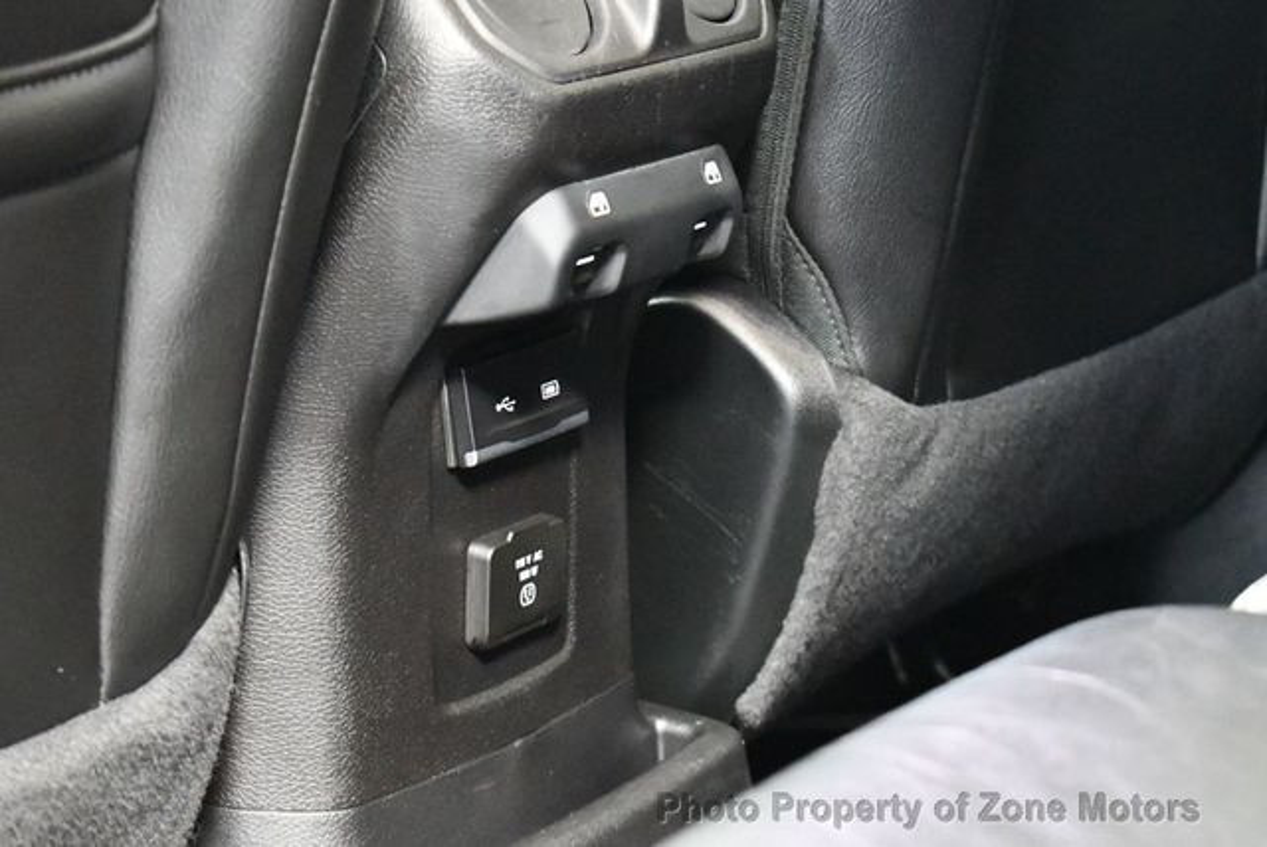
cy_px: 424
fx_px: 3875
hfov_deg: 18.6
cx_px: 634
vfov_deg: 12.5
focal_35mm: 110
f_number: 5.6
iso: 12800
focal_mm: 55
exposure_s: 1/10
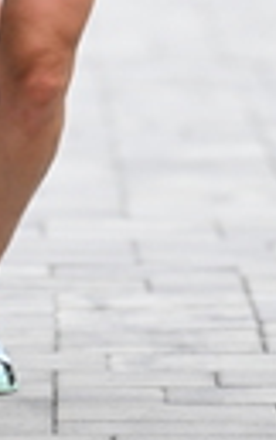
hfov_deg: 1.5
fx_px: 10424
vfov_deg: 2.4
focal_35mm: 869
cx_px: 94
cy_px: -157
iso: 1600
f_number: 2.8
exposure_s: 1/1250
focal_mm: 200
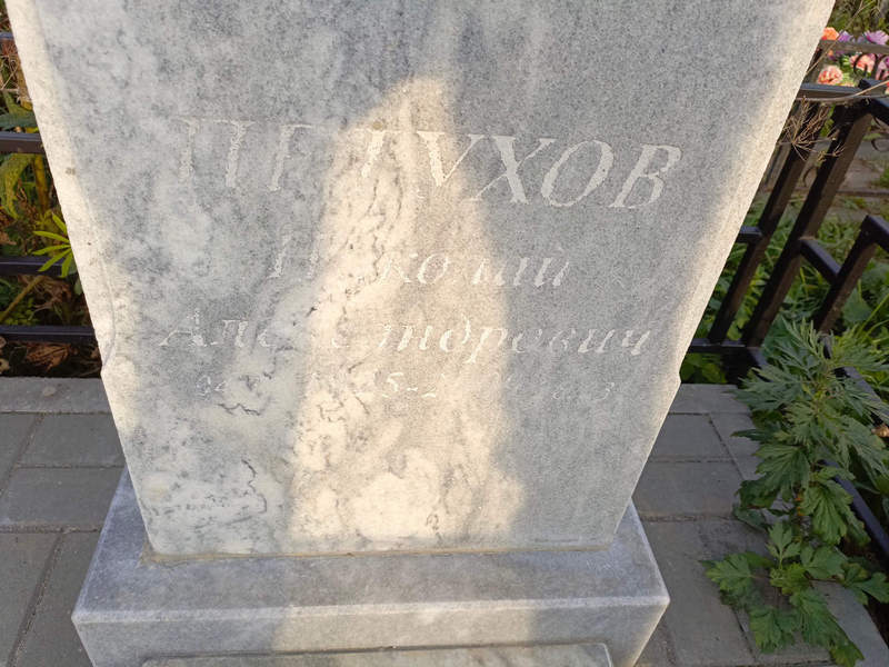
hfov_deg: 69.4
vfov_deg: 54.9
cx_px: 444
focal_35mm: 25
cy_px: 334
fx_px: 642
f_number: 1.69
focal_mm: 4.76
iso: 112
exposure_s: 1/312
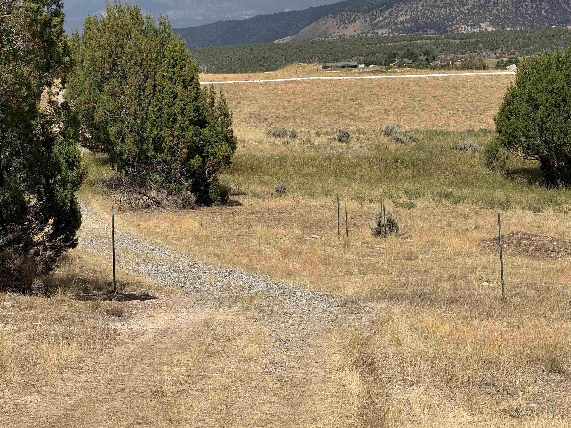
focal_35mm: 120
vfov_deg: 12.3
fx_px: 1979
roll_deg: +3.1
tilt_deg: -4.6
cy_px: 214
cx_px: 286
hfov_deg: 16.4
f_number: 2.8
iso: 50
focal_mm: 15.66
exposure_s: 1/2439
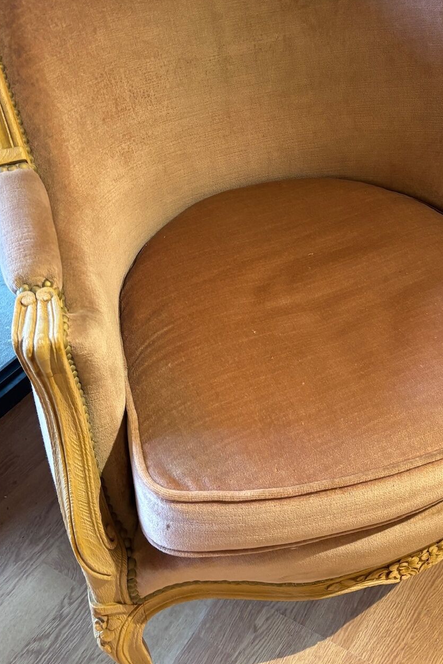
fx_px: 793
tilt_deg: -36.6
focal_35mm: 43
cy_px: 243
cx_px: 304
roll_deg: +0.4
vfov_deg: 45.0
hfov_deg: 30.9
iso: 250
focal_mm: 5.96
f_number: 1.6
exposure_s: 1/50
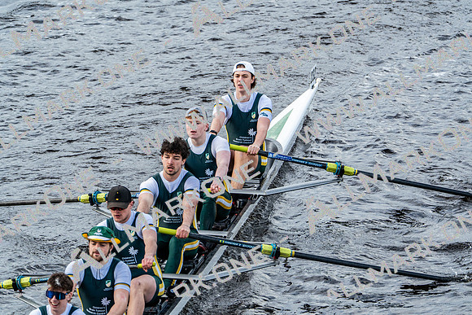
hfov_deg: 4.1
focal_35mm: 500
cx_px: 236
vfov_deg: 2.8
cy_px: 158
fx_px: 6557
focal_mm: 500
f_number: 6.3
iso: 800
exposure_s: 1/1250
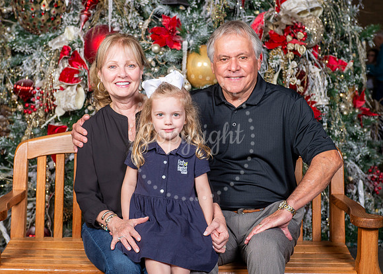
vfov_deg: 19.9
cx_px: 180
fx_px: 780
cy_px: 130
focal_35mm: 72
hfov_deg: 27.6
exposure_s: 1/125
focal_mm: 62
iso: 160
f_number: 8
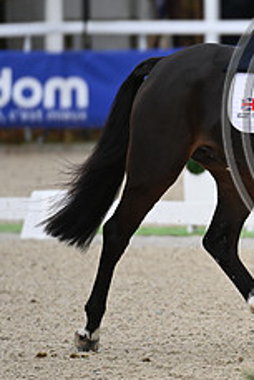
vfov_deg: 2.0
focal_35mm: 1012
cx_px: 375
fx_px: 10693
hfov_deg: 1.4
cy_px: 94
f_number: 4.5
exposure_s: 1/1000
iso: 720
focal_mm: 400
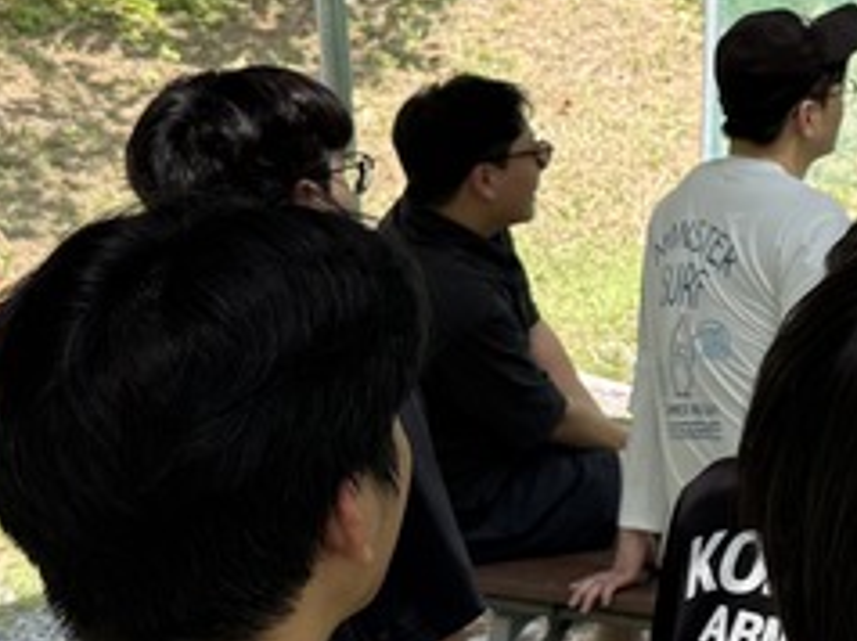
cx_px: 1127
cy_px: 151
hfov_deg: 18.1
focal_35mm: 101
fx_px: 2498
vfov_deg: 14.6
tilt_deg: -6.3
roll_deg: -0.1
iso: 80
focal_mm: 6.76
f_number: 1.78
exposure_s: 1/1032
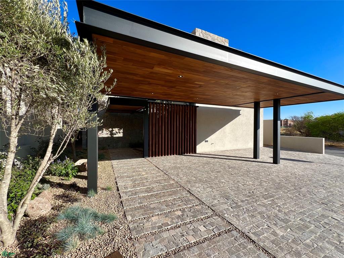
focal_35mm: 13
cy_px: 129
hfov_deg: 106.2
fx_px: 129
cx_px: 172
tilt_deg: -0.4
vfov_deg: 89.9
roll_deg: +1.5
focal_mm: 1.57
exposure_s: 1/747
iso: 32
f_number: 1.8
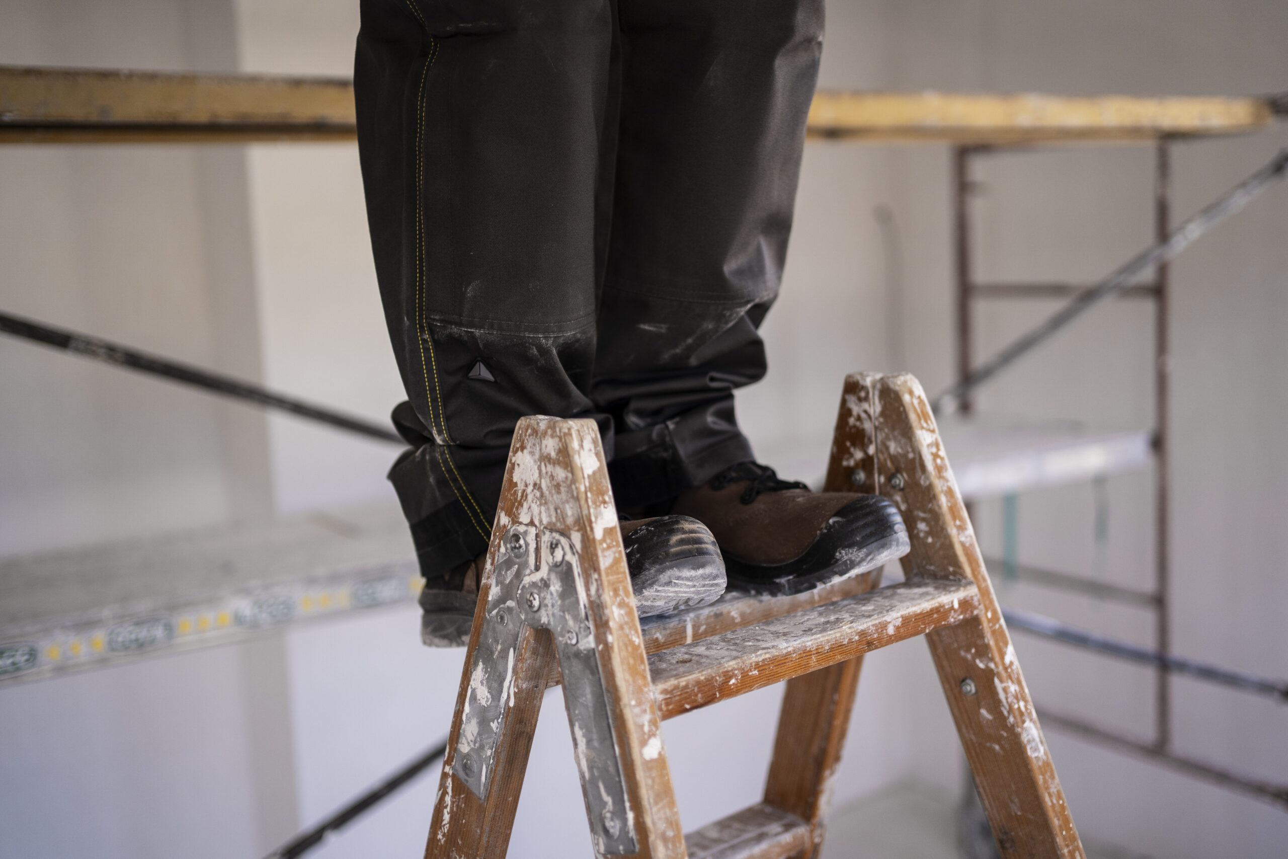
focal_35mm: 35
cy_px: 430
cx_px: 644
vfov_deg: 37.9
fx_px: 1252
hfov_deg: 54.4
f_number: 2
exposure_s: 1/1250
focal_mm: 35
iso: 320
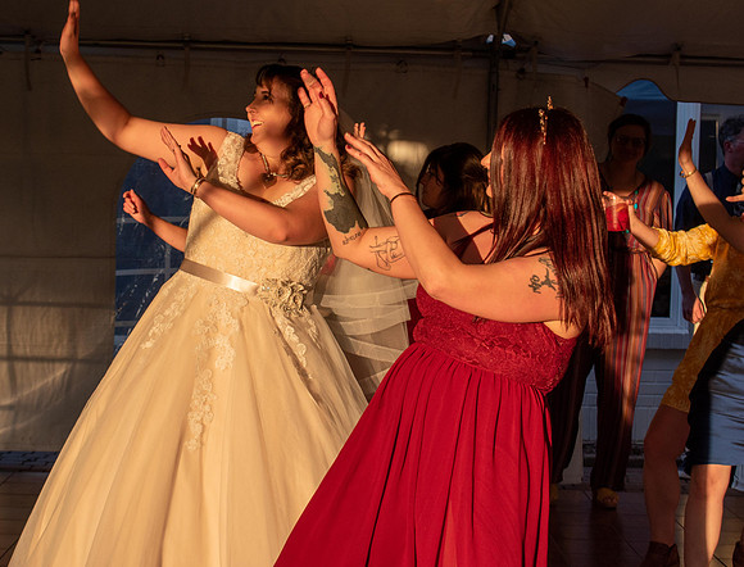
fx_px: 1743
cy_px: 257
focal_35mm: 81
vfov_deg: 18.5
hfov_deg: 24.0
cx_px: 279
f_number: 8
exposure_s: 1/250
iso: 200
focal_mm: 45
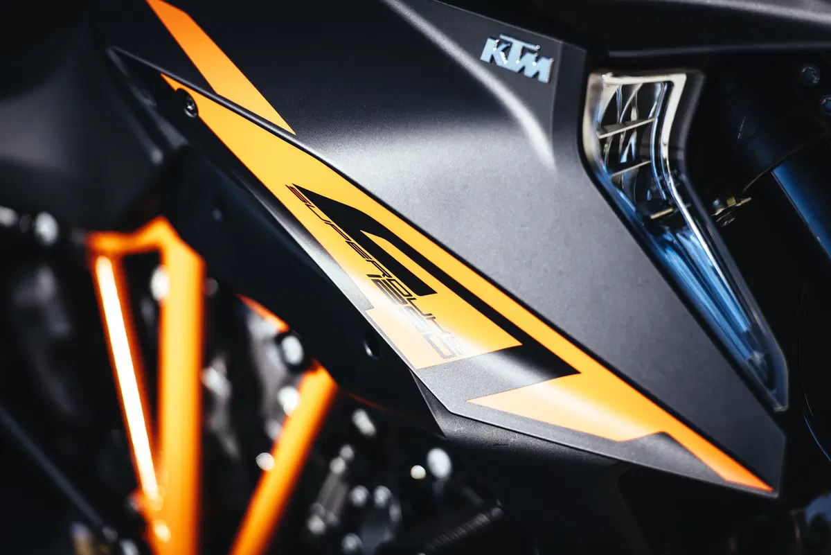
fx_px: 4618
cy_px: 278
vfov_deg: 6.9
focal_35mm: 200
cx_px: 416
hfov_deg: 10.3
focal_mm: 200
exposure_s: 1/640
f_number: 3.2
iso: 64
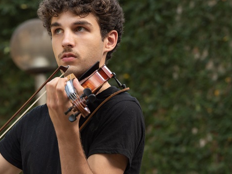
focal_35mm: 267
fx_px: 1789
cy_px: 146
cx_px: 75
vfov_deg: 5.6
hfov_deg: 7.4
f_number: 5.6
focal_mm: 120
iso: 1400
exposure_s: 1/160
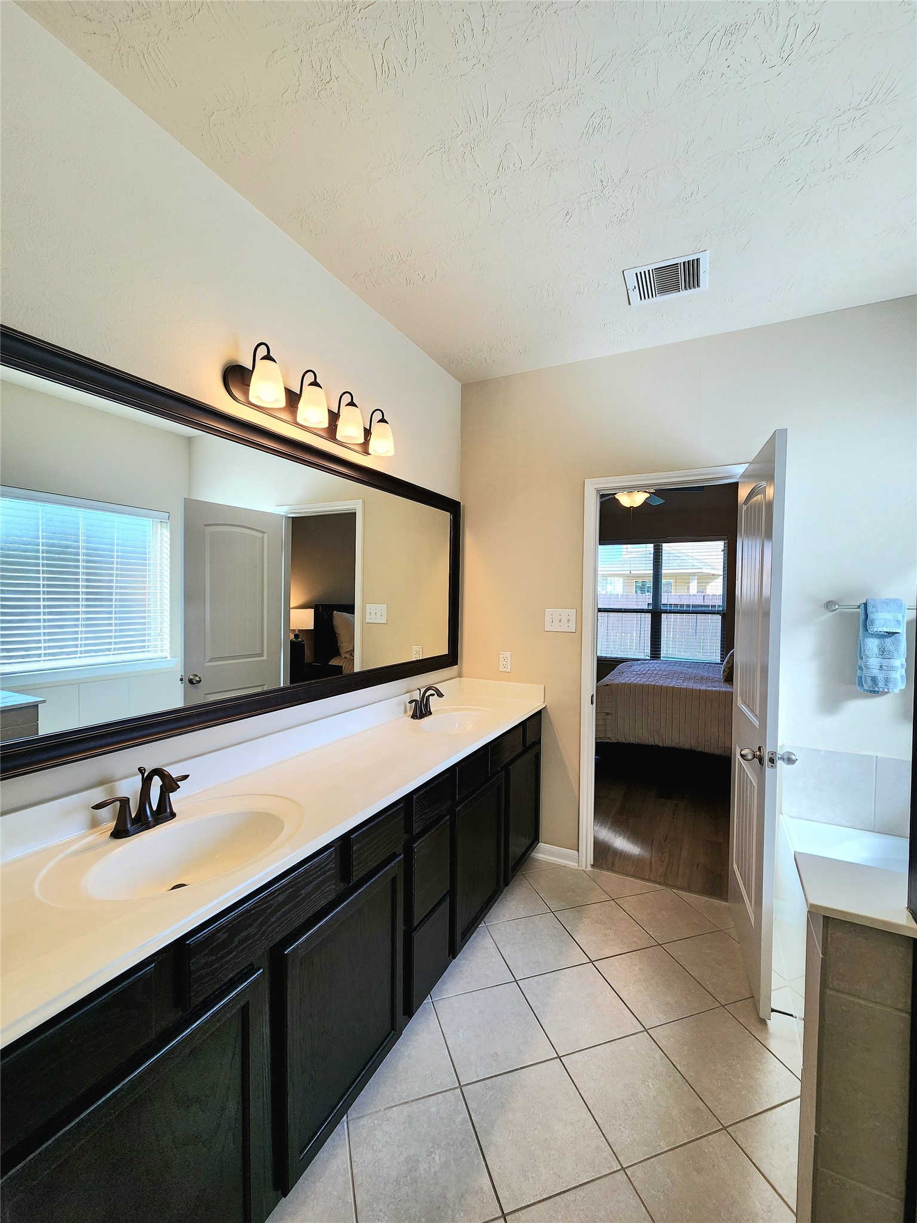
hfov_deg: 89.9
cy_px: 612
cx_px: 458
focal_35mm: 13
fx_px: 459
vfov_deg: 106.2
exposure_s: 1/120
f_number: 2.2
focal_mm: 2.2
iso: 50
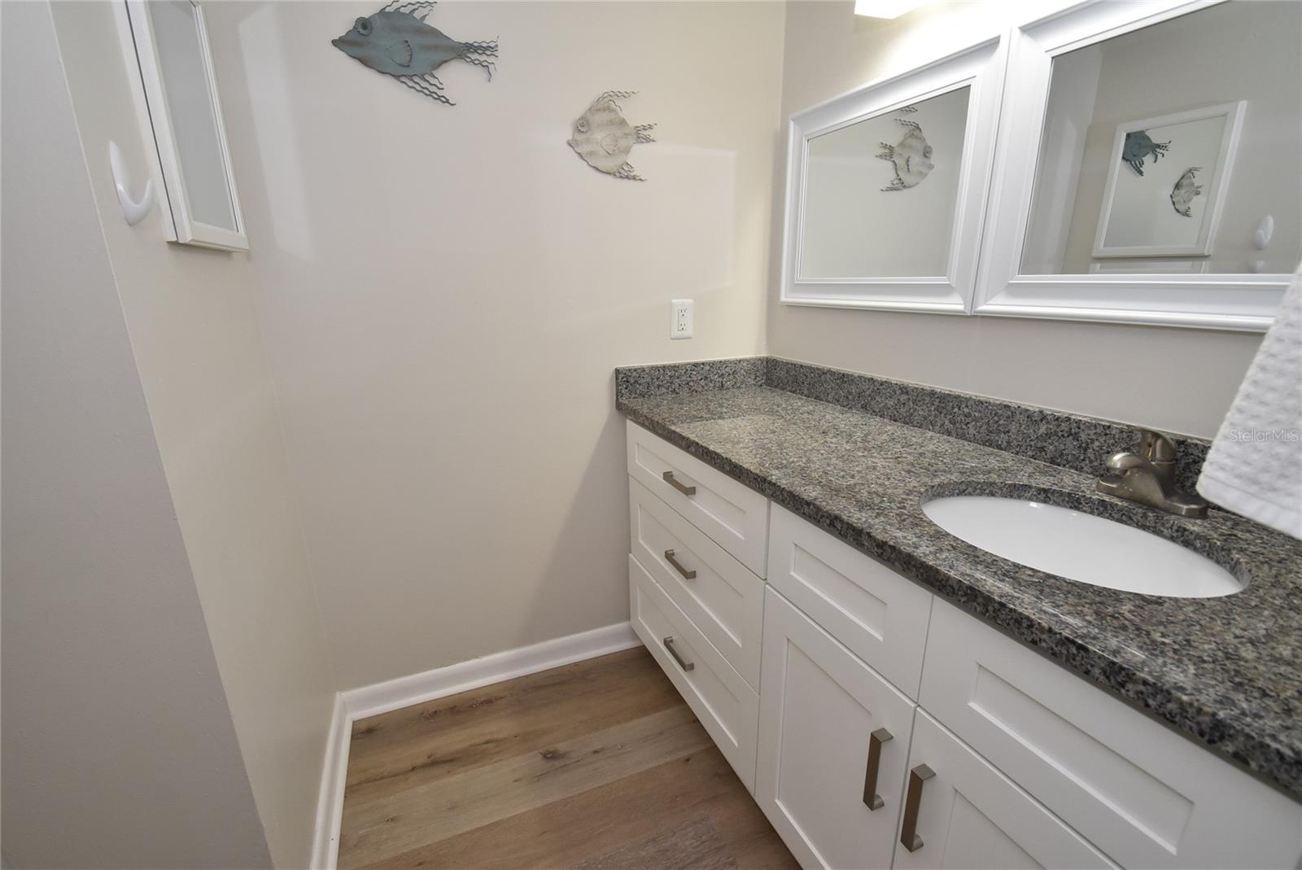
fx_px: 543
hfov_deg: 100.4
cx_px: 651
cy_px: 435
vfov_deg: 77.4
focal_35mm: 15
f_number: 5.6
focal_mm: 10
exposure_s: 1/125
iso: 800
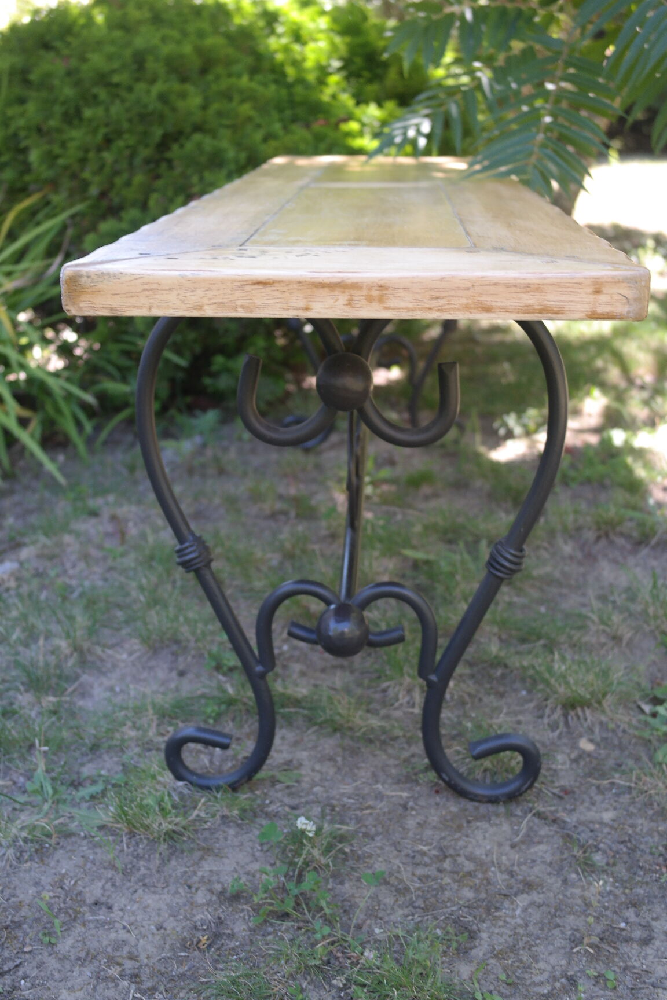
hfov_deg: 27.5
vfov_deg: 40.3
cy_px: 500
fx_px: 1362
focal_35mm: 49
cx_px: 334
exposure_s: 1/60
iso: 200
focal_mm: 32
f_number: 4.5
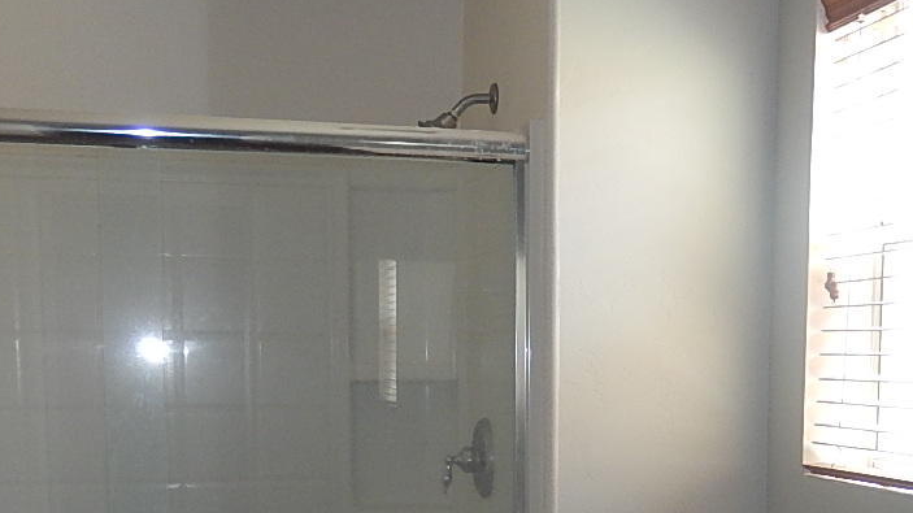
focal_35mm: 62
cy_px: 565
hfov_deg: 33.4
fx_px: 1501
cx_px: 644
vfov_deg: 18.6
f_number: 3.4
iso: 200
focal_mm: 4.5
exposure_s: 1/30
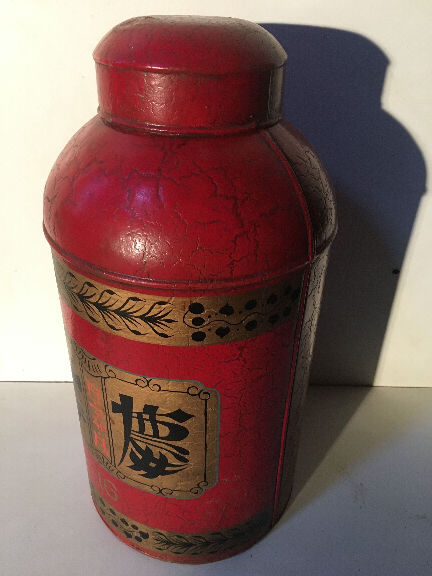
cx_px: 216
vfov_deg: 61.7
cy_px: 288
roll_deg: -1.6
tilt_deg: -33.3
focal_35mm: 29
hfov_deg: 48.2
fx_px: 483
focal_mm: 4.15
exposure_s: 1/20
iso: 200
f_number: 2.2
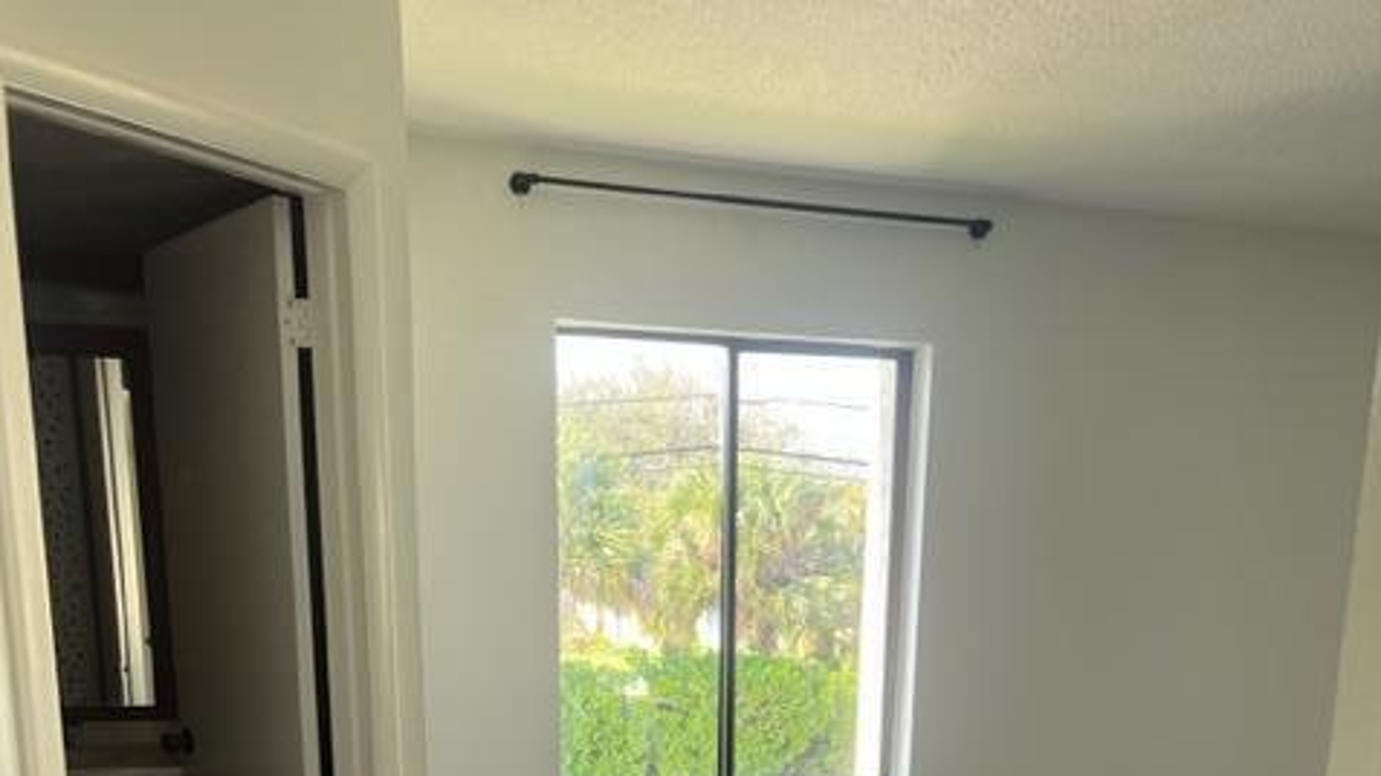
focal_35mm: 38
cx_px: 689
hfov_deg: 52.8
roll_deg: -0.1
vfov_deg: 27.8
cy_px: 903
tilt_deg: -13.1
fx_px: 1391
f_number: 1.5
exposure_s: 1/132
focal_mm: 5.7
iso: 40
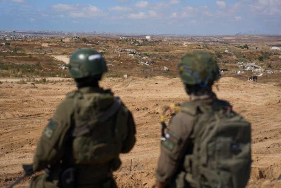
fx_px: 445
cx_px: 140
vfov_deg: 23.8
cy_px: 94
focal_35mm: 57
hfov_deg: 35.1
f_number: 2.8
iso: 50
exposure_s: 1/1250
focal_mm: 57
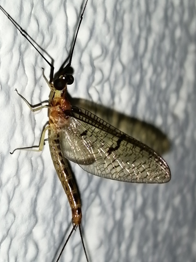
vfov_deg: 19.1
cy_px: 131
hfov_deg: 14.4
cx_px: 98
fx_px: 778
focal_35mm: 103
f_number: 1.8
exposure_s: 1/100
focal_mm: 3.46
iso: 64
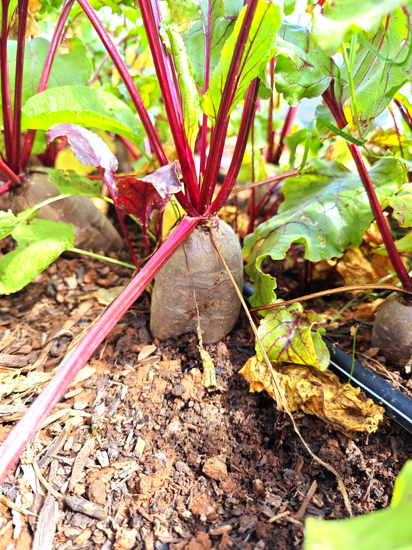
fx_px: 365
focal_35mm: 23
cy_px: 275
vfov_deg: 73.9
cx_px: 206
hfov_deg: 58.9
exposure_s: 1/252
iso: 50
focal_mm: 7.79
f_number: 1.9
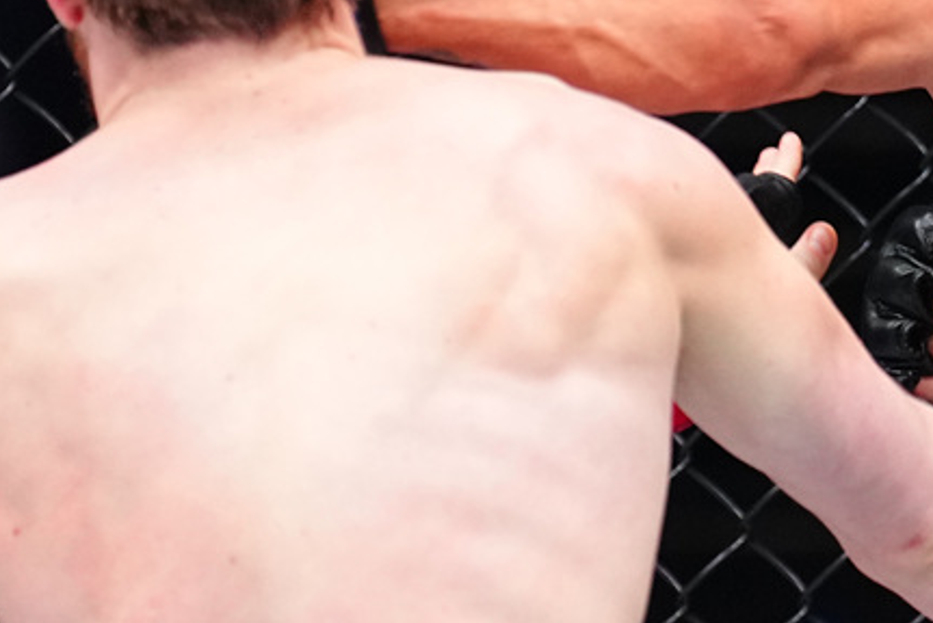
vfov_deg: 4.1
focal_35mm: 338
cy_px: 156
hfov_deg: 6.1
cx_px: 727
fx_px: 8765
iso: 2500
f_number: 2.8
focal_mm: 135
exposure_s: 1/1600
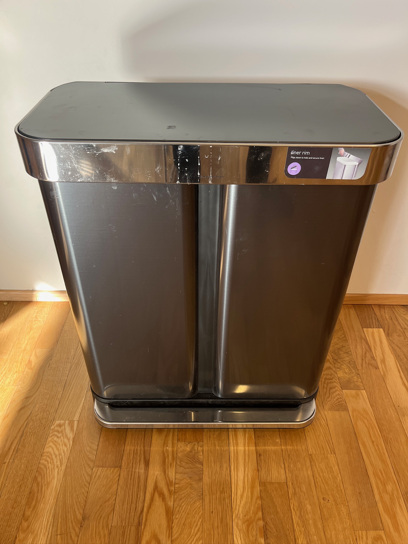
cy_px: 272
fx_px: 409
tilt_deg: -37.8
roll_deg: +0.8
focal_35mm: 26
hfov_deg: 53.1
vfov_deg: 67.3
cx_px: 204
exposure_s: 1/117
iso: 125
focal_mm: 5.1
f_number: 1.6
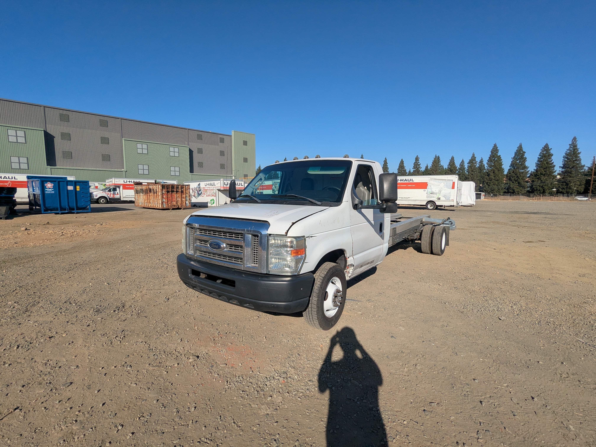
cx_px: 298
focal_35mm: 16
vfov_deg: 78.1
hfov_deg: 94.5
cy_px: 224
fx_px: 275
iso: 44
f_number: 2.2
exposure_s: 1/3205
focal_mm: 2.35
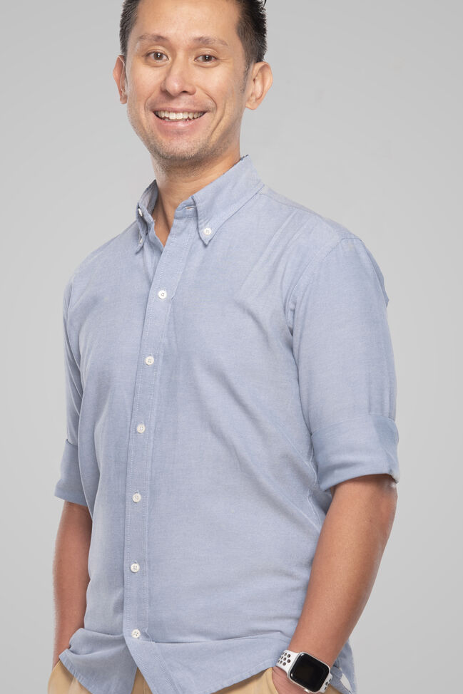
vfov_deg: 11.0
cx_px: 213
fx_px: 3609
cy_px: 366
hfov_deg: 7.3
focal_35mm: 187
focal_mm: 135
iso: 400
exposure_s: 1/160
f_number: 13
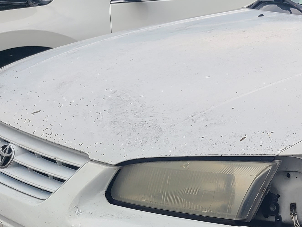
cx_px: 375
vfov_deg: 18.6
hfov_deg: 22.5
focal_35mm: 79
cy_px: 150
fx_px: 689
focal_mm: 5.4
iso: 40
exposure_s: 1/1785
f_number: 1.8
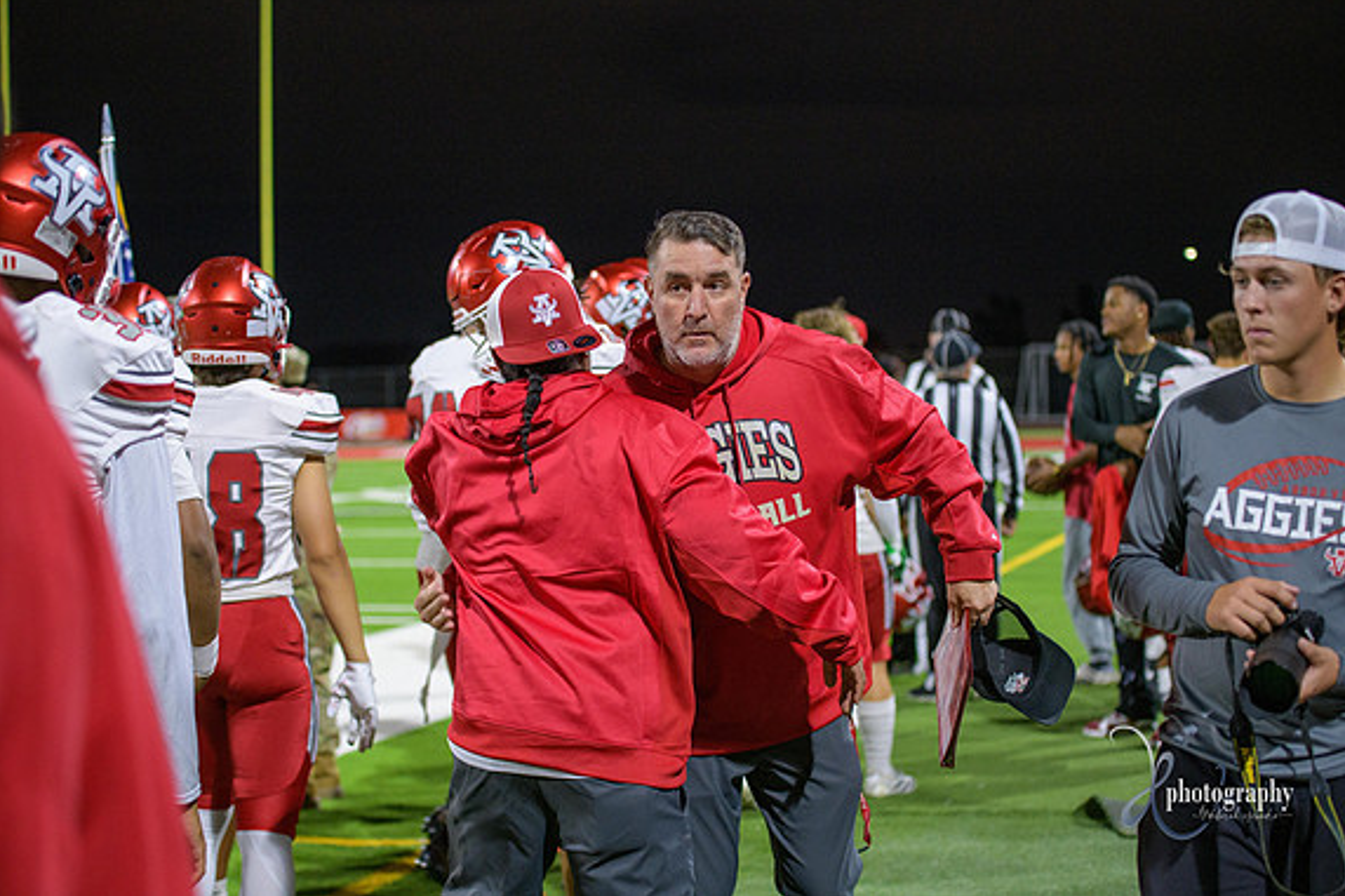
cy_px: 443
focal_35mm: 71
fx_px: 2652
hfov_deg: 28.5
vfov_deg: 19.2
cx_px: 680
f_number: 2.8
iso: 1250
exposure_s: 1/250
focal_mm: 70
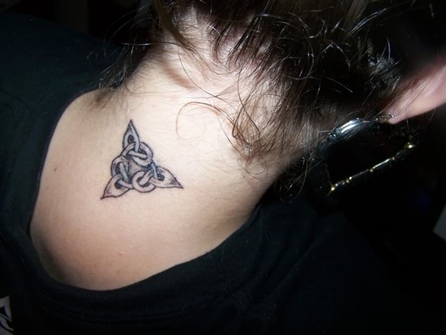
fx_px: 490
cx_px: 223
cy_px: 168
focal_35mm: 38
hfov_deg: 49.0
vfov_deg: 37.7
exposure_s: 1/60
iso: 100
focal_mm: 6.3
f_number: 2.8
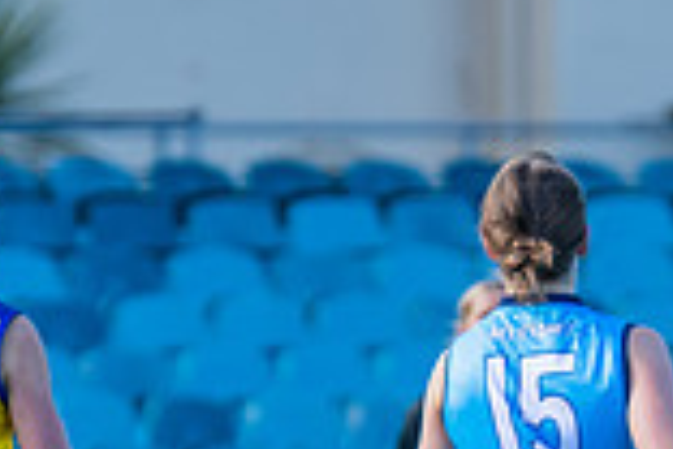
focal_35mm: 1541
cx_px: 1018
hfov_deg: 1.3
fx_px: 28806
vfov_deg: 0.9
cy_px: 296
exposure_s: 1/1250
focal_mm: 360
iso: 800
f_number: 5
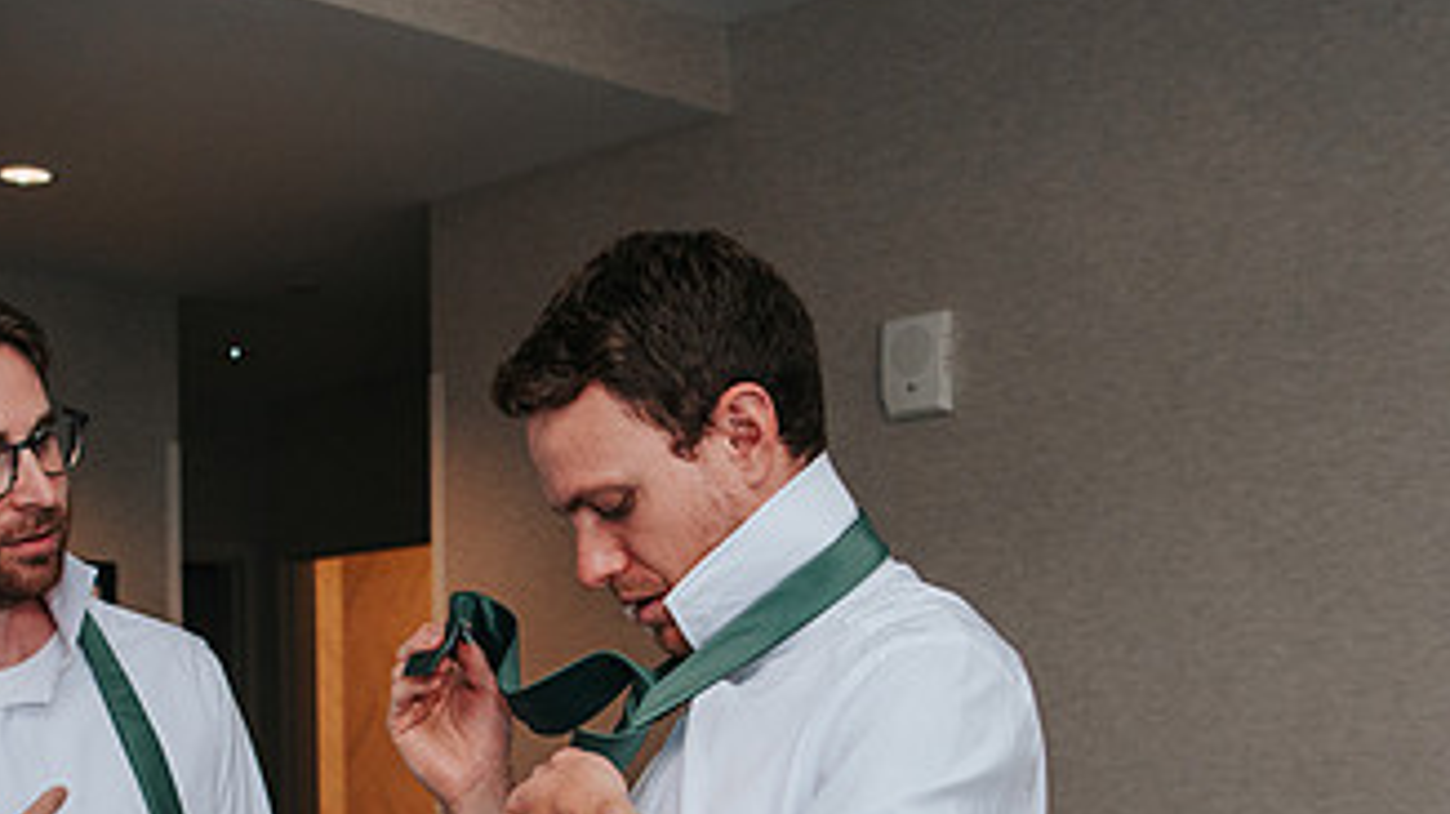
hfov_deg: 36.5
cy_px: 834
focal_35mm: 56
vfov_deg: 20.6
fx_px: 2152
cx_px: 400
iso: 400
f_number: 2.8
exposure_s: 1/250
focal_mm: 20
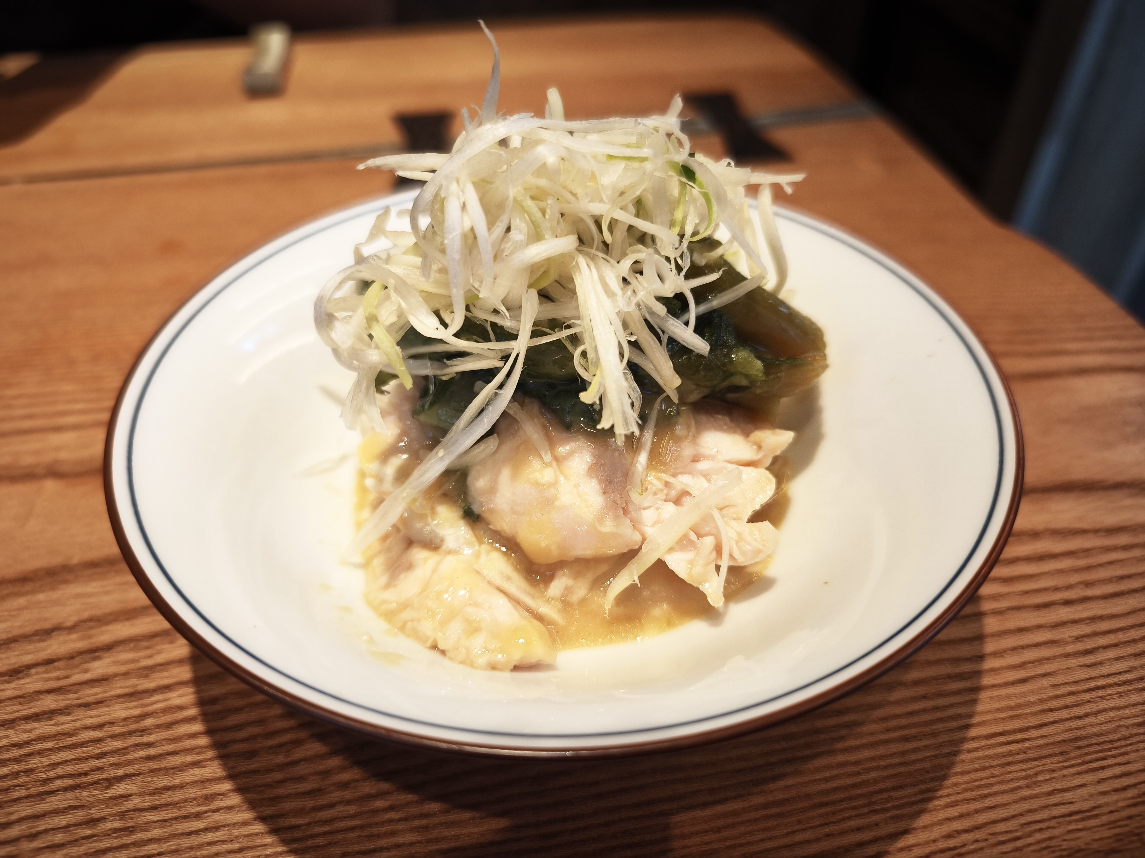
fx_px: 761
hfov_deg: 73.9
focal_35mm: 23
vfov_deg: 58.9
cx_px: 572
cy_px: 429
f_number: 1.62
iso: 320
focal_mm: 6.45
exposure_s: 1/99.9
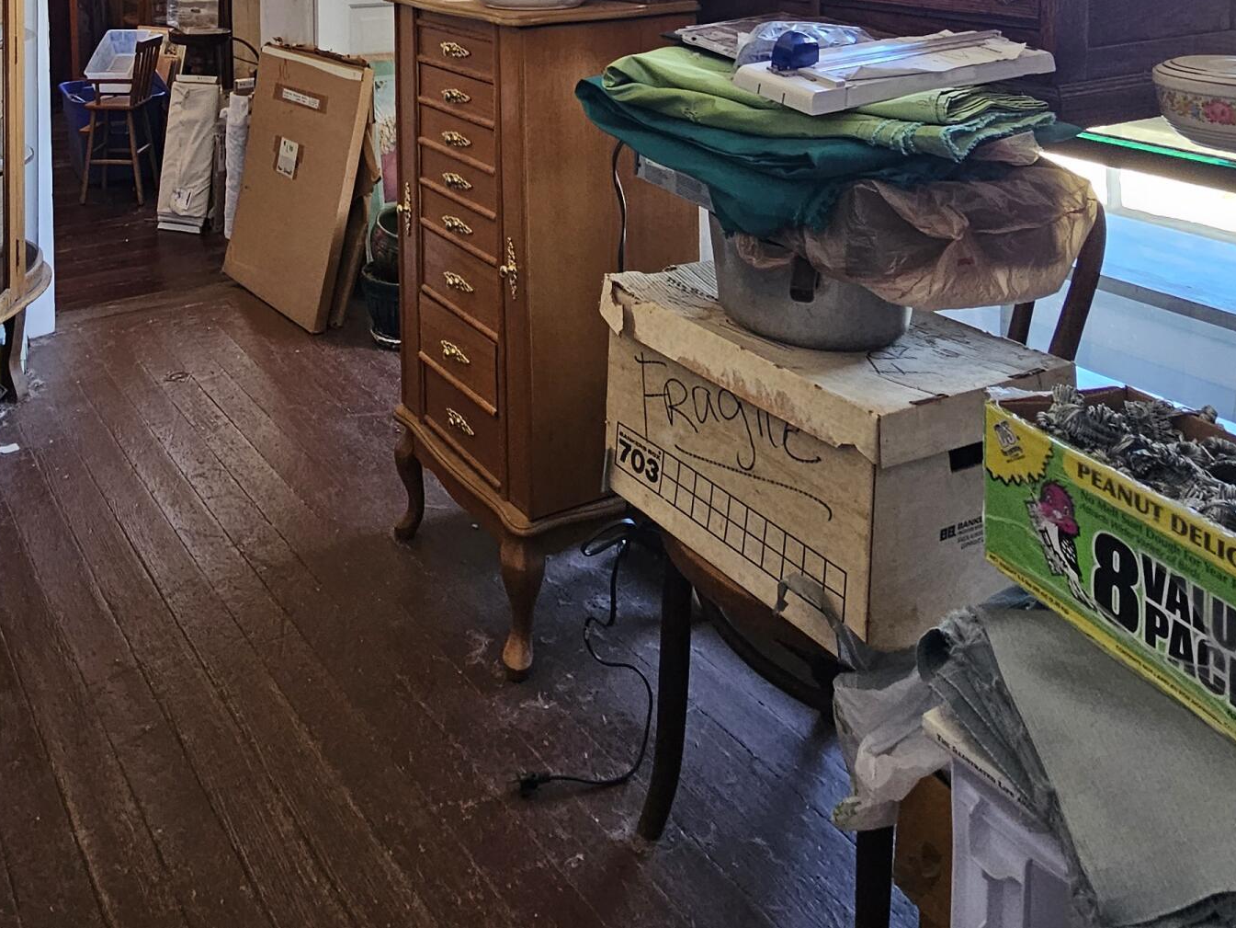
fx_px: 1036
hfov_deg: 59.0
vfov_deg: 39.1
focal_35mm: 29
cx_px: 339
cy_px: -106
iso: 160
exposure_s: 1/60
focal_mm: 2.2
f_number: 2.2
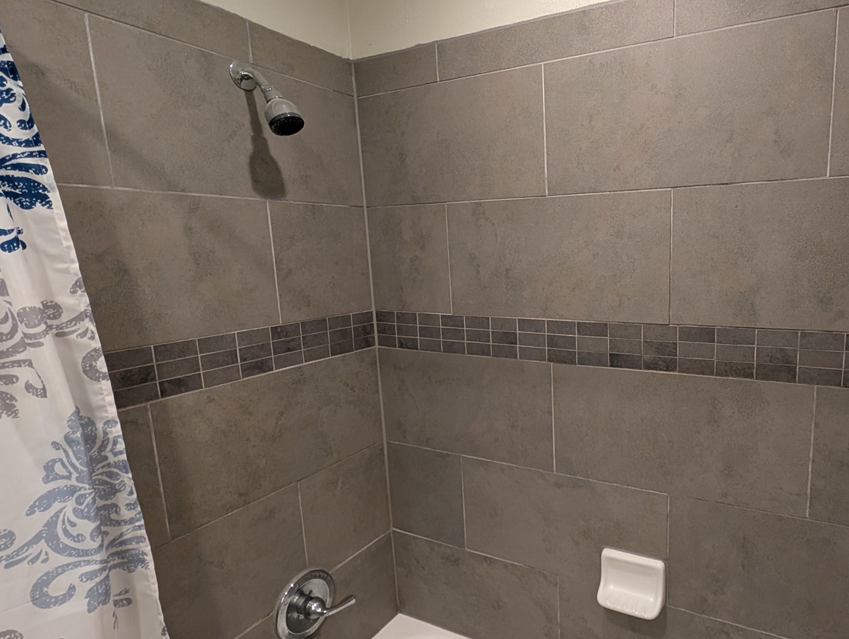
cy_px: 330
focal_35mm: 19
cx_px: 564
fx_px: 467
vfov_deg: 68.8
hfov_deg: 81.8
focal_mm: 2.02
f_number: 1.7
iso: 338
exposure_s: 1/120
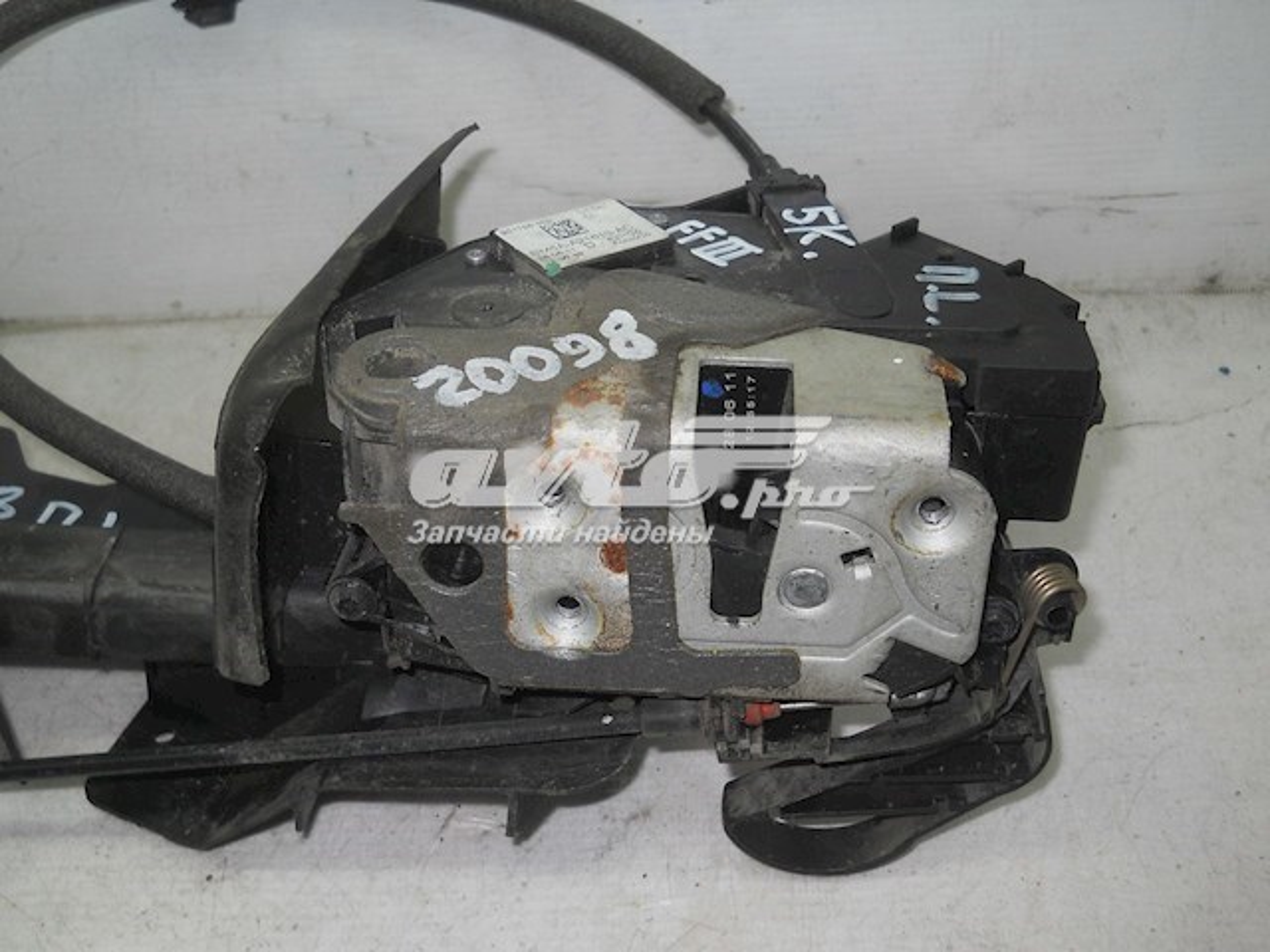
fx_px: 1504
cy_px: 476
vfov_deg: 35.1
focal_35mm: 41
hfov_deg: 45.8
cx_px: 635
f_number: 5.5
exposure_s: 1/30
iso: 80
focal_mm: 6.72
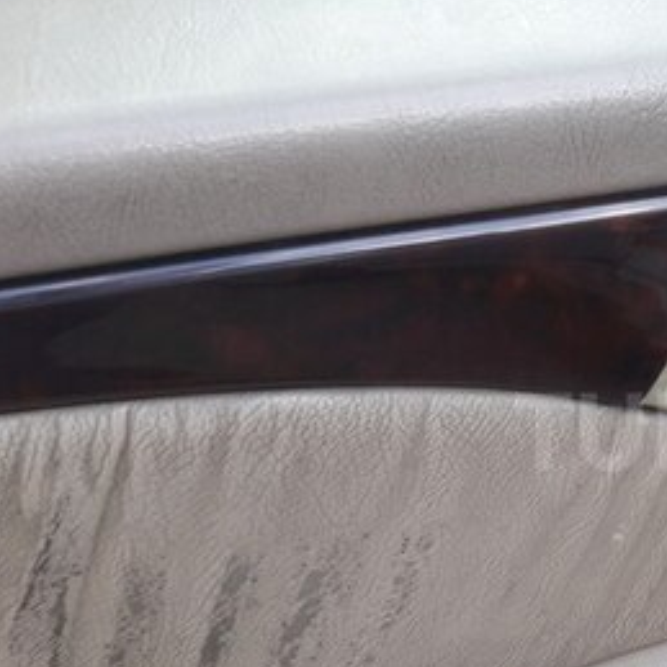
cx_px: 778
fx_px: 1373
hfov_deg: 24.9
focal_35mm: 63
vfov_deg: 27.2
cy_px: 431
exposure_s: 1/33
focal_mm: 3.7
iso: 40
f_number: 1.9
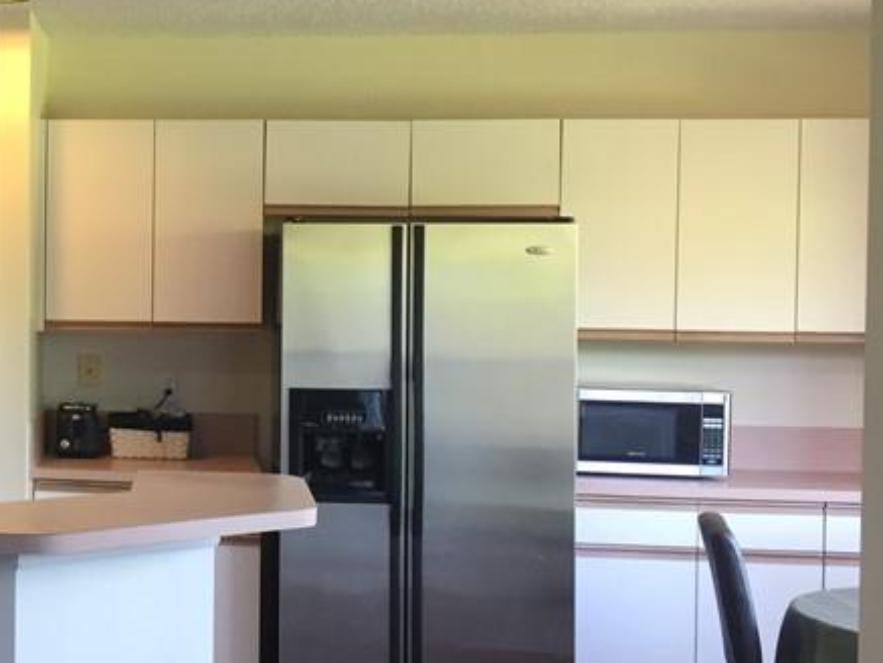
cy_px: 313
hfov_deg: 26.7
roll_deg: -1.3
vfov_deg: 21.6
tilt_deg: -0.1
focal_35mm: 68
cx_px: -40
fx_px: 1735
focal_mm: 4.15
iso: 80
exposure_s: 1/30
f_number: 2.2
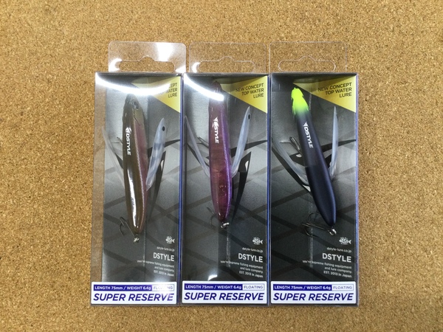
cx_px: 222
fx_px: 397
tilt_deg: -87.1
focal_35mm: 31
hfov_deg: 58.4
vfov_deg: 45.4
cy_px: 166
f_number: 2.4
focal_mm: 3.3
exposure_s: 1/30
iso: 40
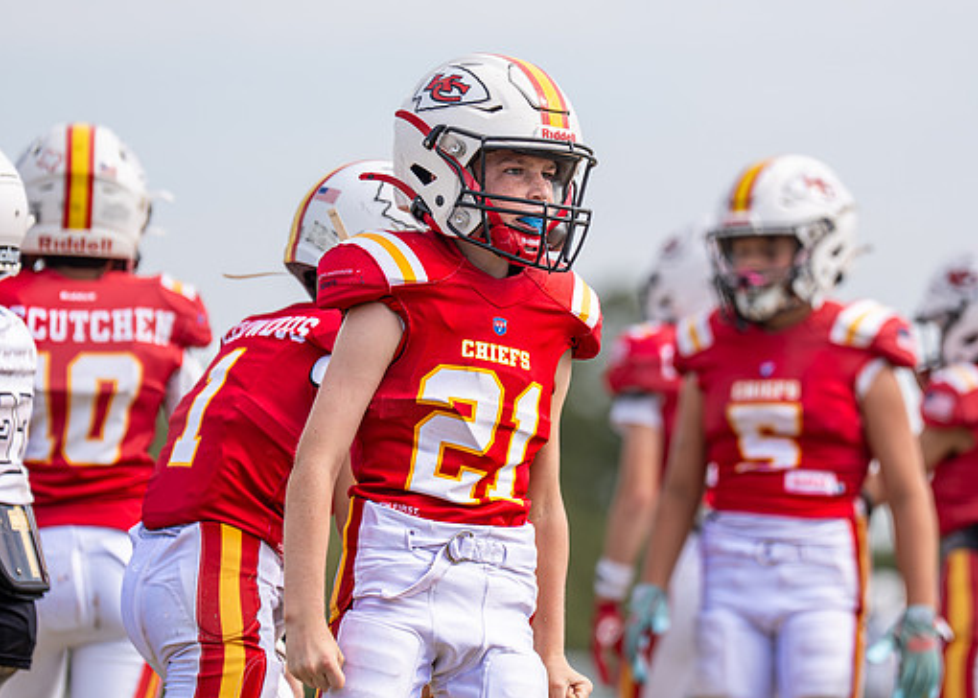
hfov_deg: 5.3
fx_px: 10469
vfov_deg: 3.8
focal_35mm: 377
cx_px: 573
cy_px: 346
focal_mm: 200
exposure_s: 1/3200
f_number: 2.8
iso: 160
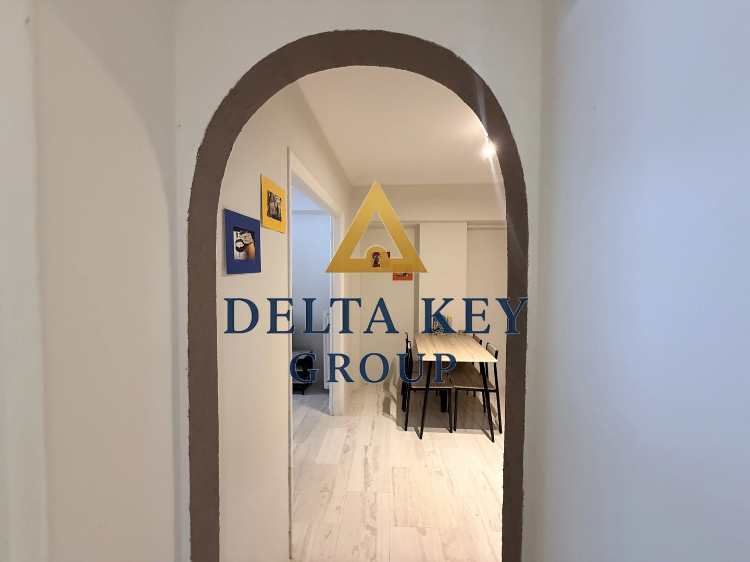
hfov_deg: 102.1
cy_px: 281
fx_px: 303
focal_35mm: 14
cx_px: 375
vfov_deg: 85.7
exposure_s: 1/50
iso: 640
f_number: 2.2
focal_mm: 2.22
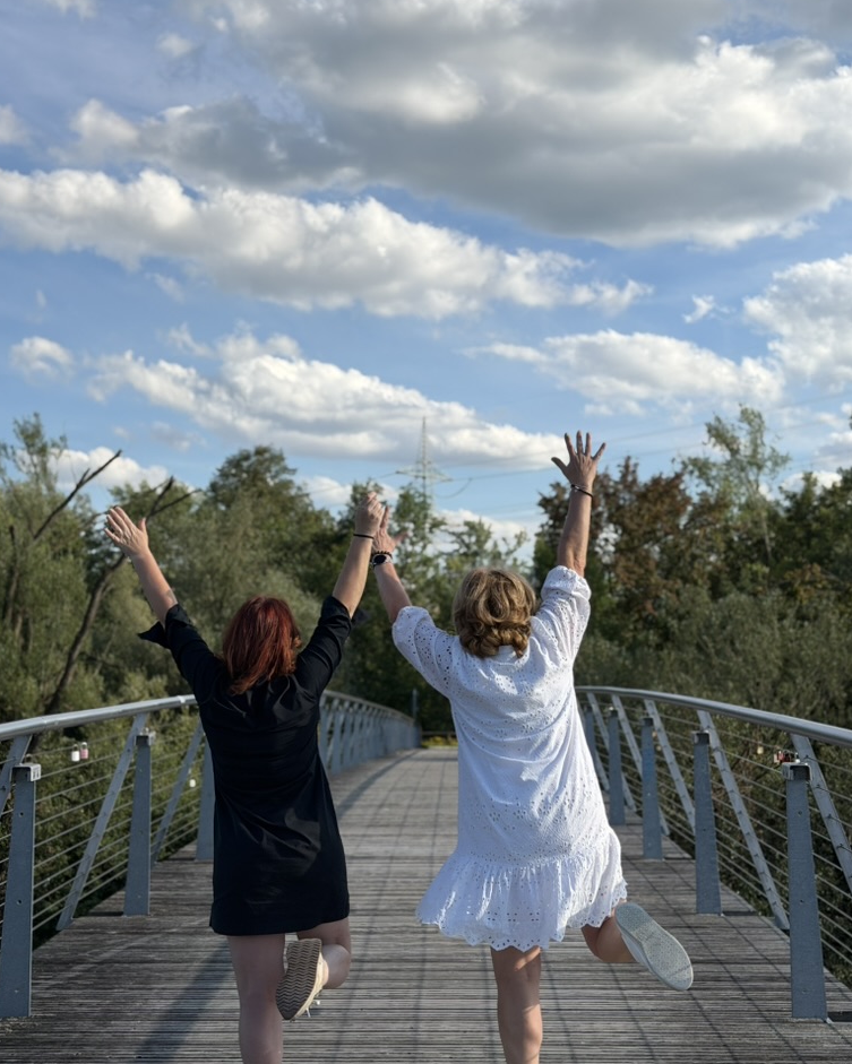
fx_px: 1607
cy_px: 564
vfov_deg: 36.6
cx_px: 422
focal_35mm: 51
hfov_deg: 29.7
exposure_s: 1/5208
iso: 64
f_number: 1.78
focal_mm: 6.76
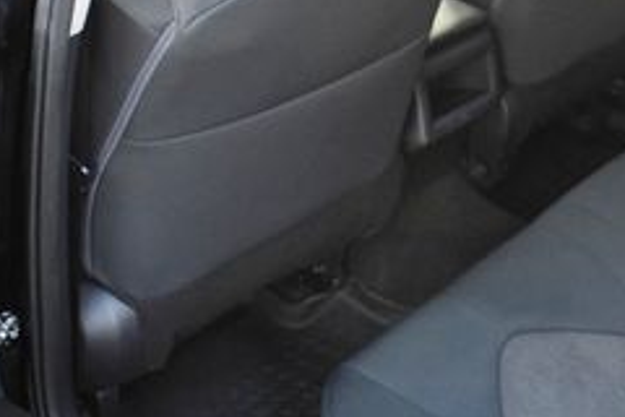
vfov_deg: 18.8
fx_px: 1250
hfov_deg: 27.8
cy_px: 106
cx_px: 445
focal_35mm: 72
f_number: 3.5
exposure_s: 1/125
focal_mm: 18
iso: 1100
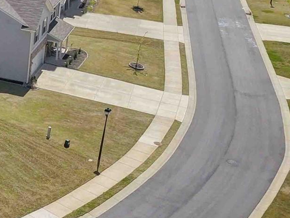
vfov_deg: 17.0
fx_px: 720
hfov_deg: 19.2
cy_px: 49
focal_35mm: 86
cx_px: -175
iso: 100
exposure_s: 1/2000
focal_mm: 4.7
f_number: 2.2
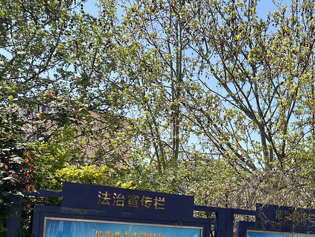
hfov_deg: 28.9
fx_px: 573
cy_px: 167
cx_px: 310
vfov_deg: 23.1
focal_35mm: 63
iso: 50
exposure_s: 1/3356
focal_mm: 5.7
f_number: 1.5
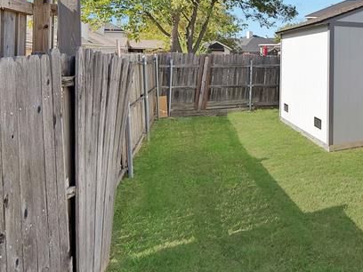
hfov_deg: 44.3
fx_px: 304
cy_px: 65
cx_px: 413
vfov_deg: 46.3
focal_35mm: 29
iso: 640
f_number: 9
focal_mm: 12
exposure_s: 1/250
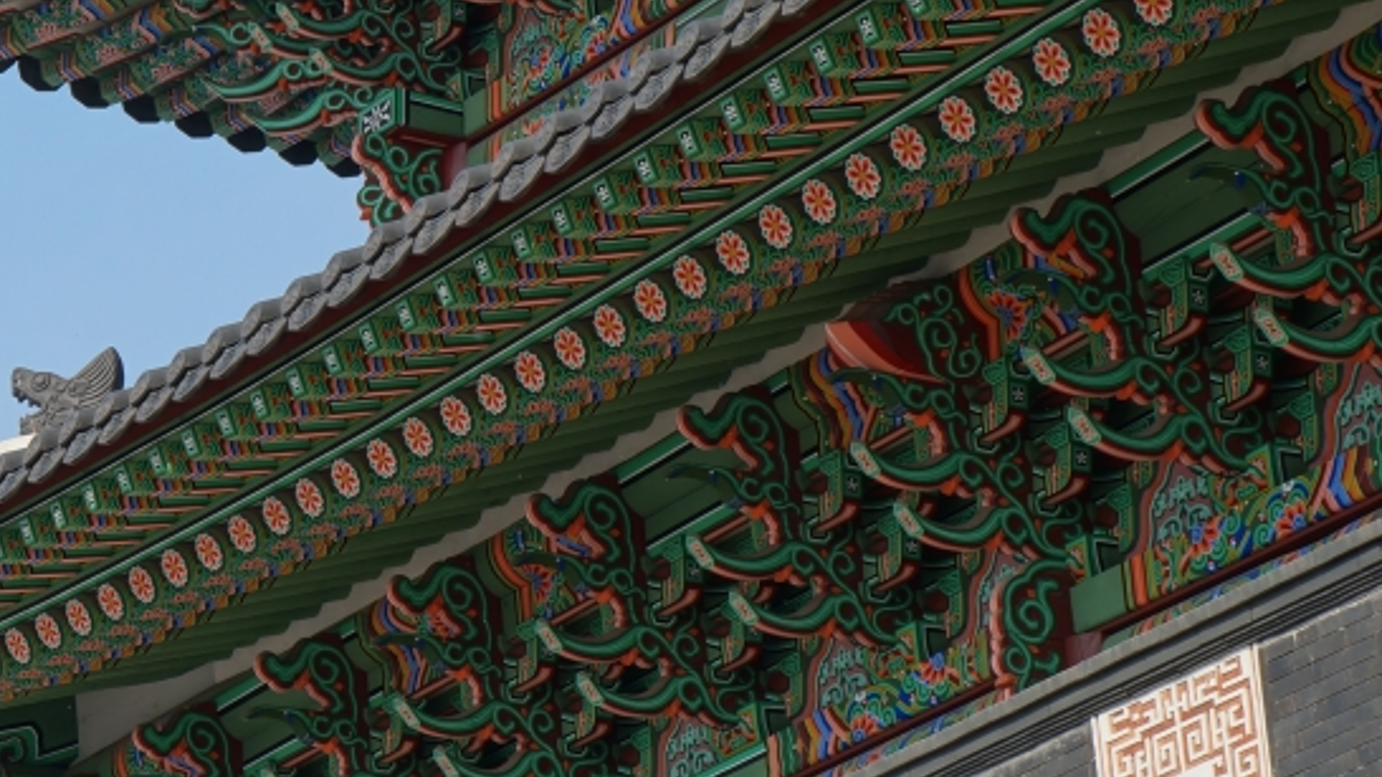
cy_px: 210
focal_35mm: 158
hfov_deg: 13.5
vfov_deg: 7.7
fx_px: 5788
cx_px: 246
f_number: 8
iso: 200
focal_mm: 55
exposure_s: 1/400
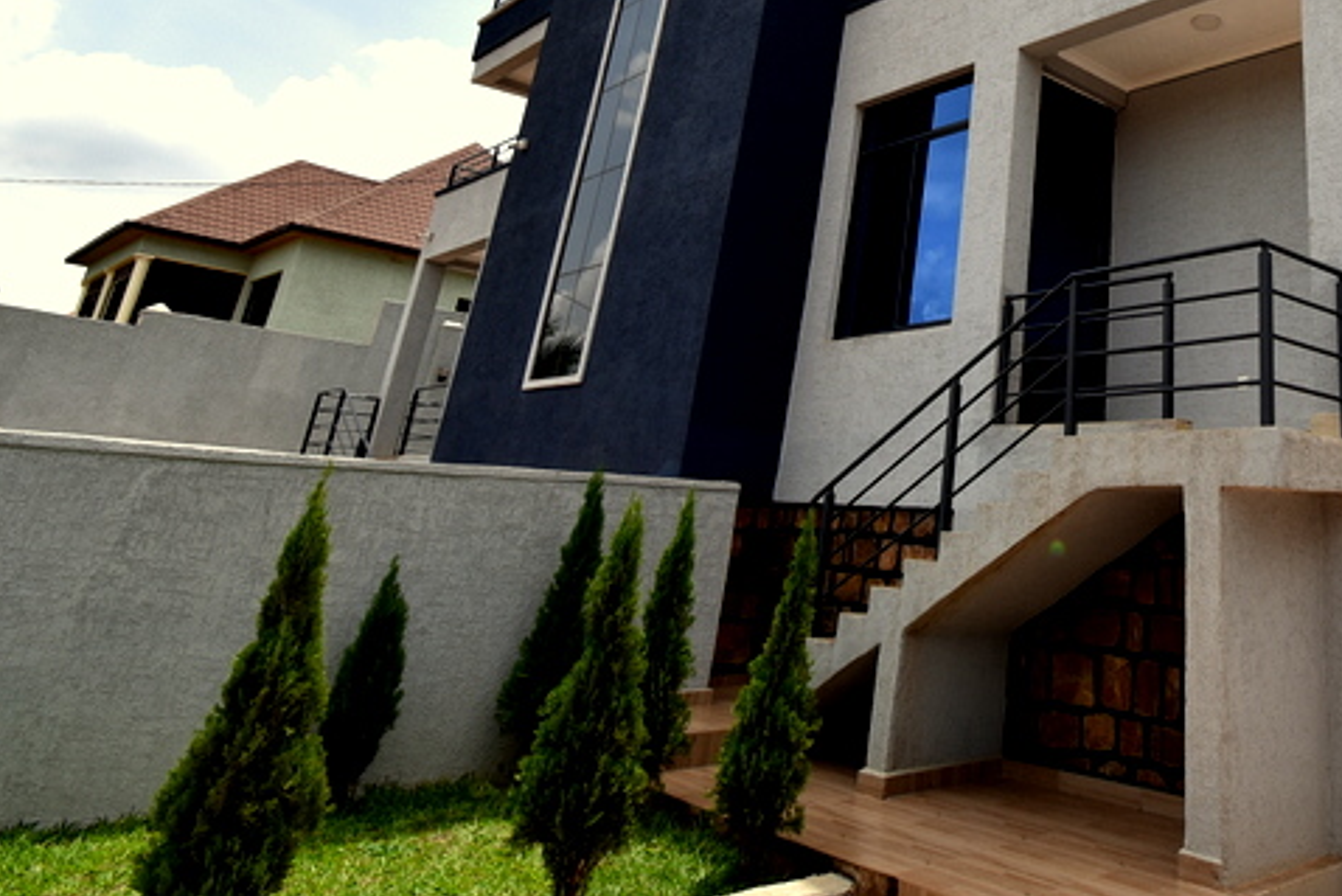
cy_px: 108
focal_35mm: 27
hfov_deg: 61.4
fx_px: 1007
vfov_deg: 44.2
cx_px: 1087
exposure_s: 1/250
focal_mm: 10
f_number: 8
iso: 100
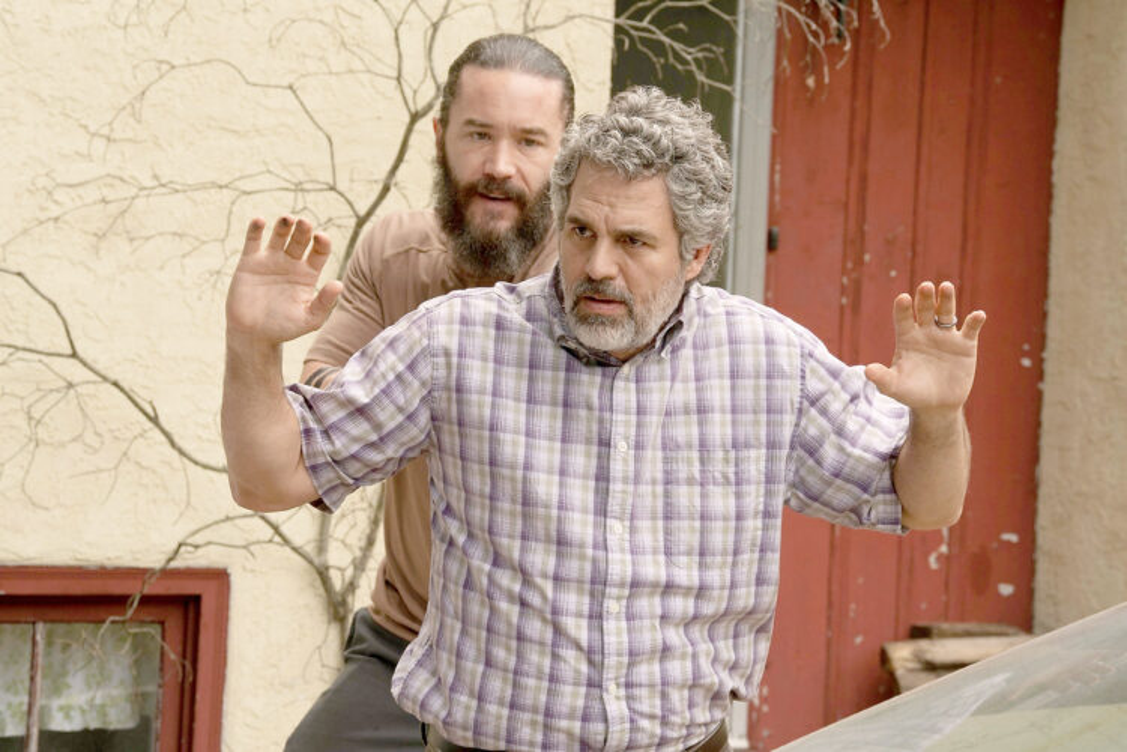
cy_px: 376
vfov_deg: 10.7
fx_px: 4007
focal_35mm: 128
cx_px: 564
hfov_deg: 16.0
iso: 800
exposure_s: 1/250
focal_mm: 128
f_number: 11
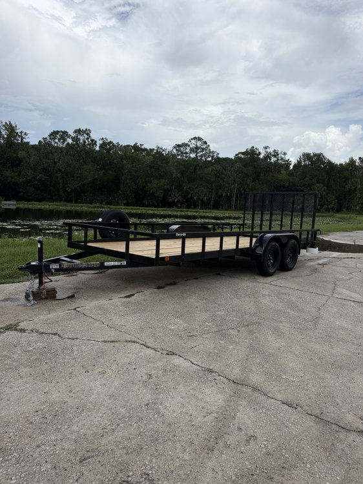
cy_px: 242
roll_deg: -2.0
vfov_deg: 71.6
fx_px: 335
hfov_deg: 56.8
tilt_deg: -6.4
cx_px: 182
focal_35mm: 24
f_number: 1.78
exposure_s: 1/6711
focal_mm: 6.76
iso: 80
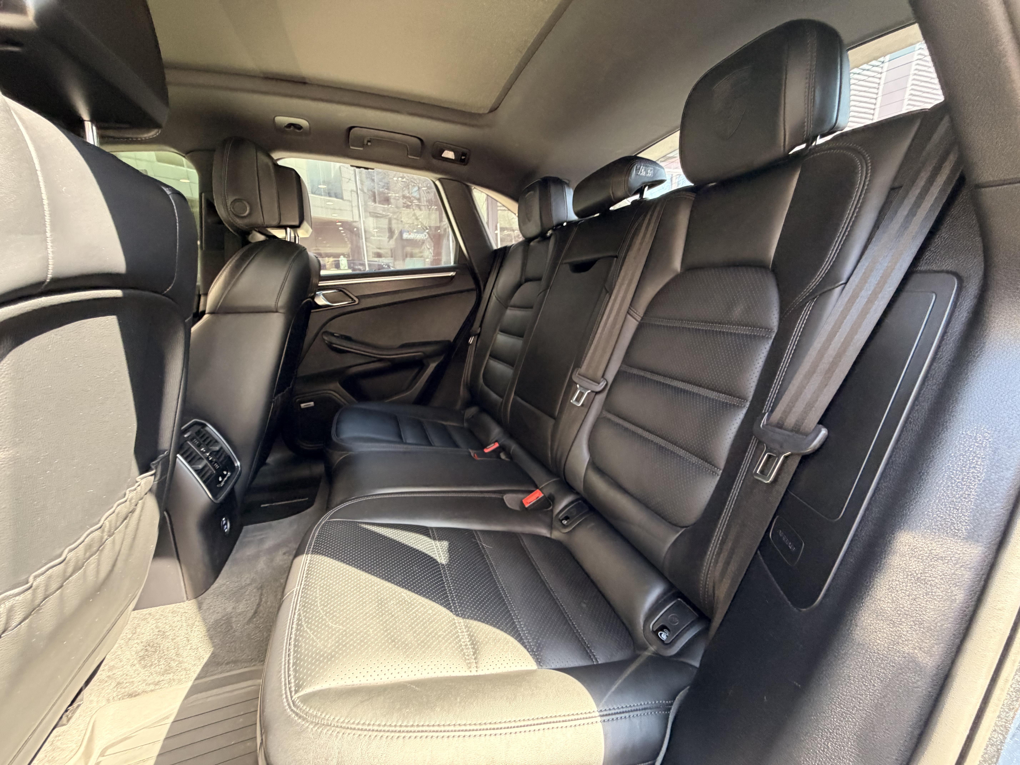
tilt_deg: -15.1
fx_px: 413
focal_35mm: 14
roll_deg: +1.0
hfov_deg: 102.1
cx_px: 510
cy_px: 382
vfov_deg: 85.7
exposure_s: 1/65
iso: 320
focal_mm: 2.22
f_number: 2.2
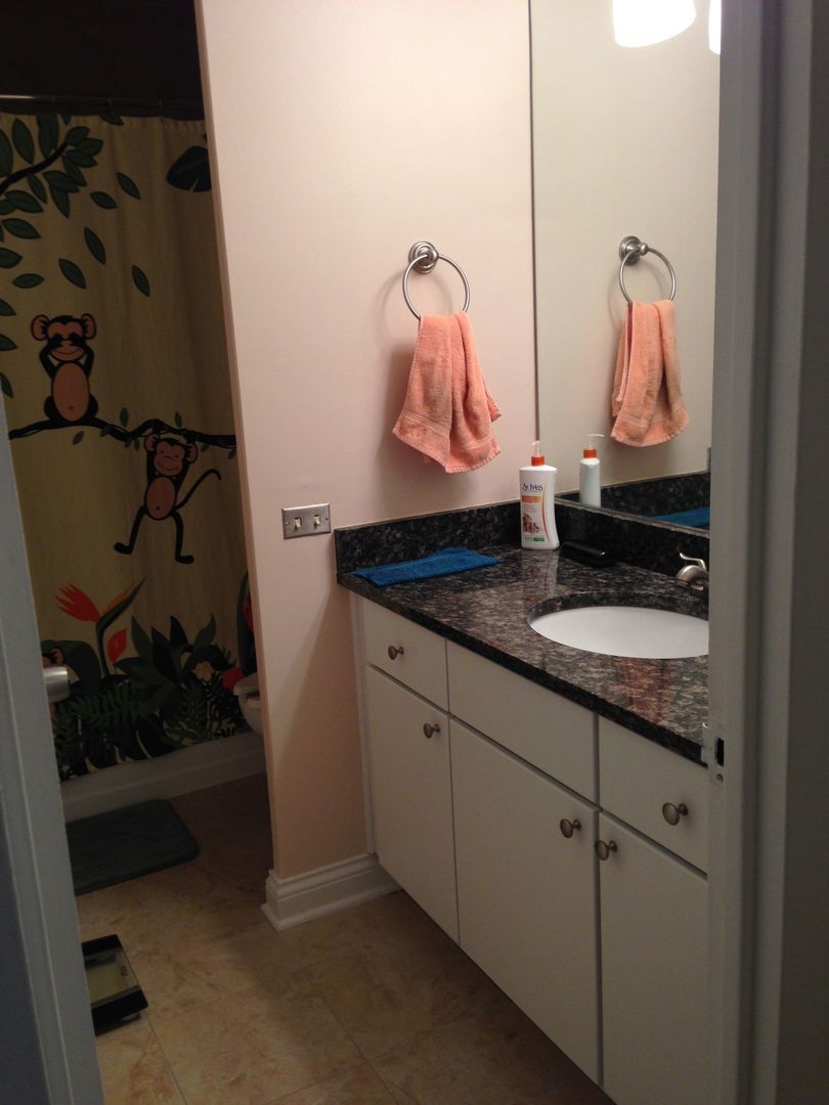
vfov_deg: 55.4
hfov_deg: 42.9
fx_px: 1054
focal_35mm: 33
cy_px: 552
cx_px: 414
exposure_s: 1/20
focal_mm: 4.12
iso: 64
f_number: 2.4
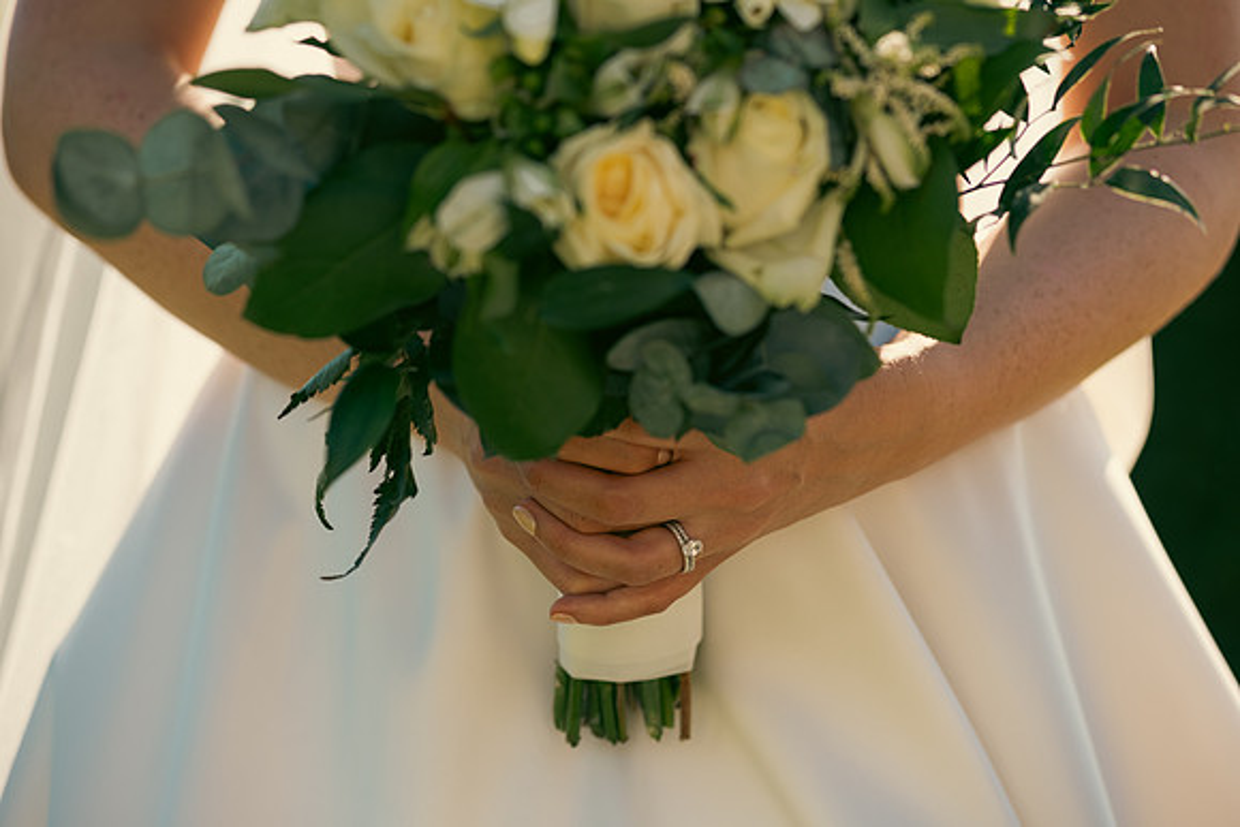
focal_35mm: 125
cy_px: 414
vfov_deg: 11.0
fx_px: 4306
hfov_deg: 16.4
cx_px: 620
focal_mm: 125
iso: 200
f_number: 3.5
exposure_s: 1/1000
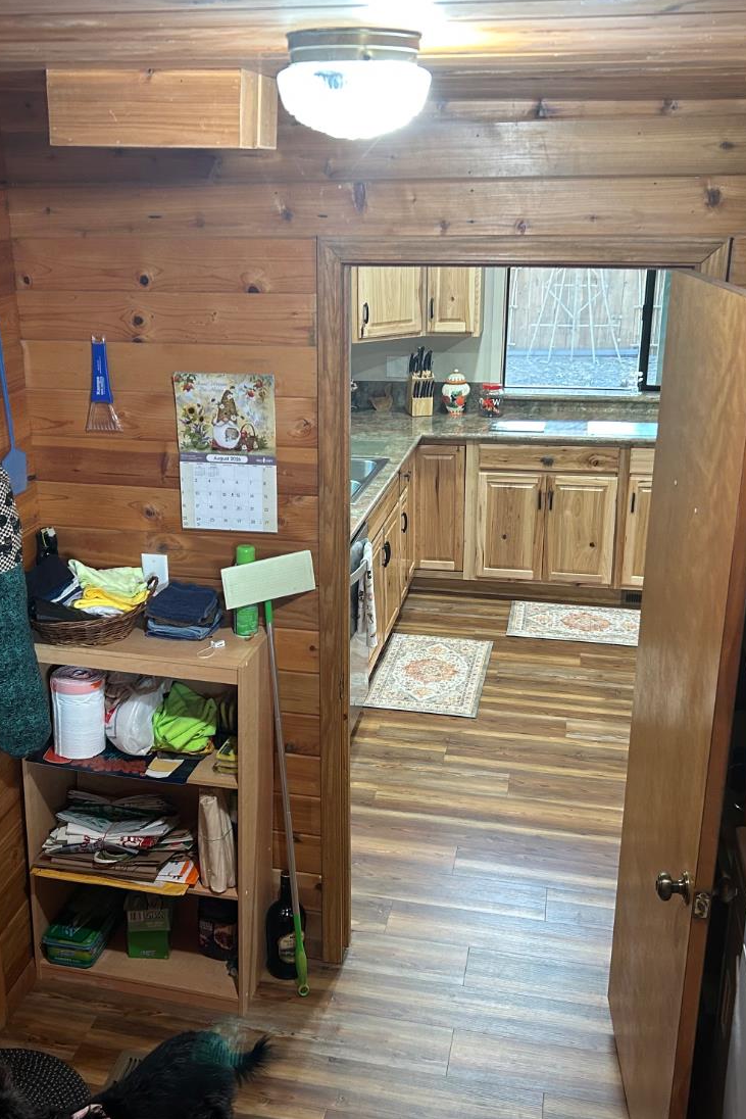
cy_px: 569
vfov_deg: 51.9
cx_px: 317
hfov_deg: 35.9
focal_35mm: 37
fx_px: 1150
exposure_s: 1/60
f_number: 1.5
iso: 200
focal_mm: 5.7
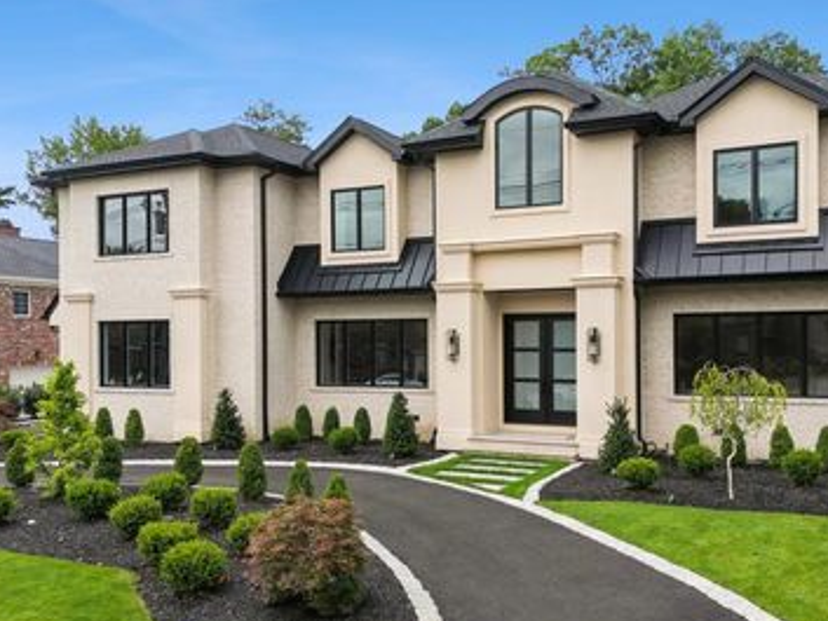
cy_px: 346
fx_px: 814
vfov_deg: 41.8
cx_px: 453
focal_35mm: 34
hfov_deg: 53.9
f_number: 1.7
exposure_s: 1/2000
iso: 140
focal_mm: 6.7
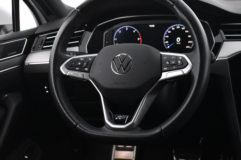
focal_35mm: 53
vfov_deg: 25.6
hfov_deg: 37.8
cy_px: 64
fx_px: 352
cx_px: 121
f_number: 4.2
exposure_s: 1/30
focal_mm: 29
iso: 3200
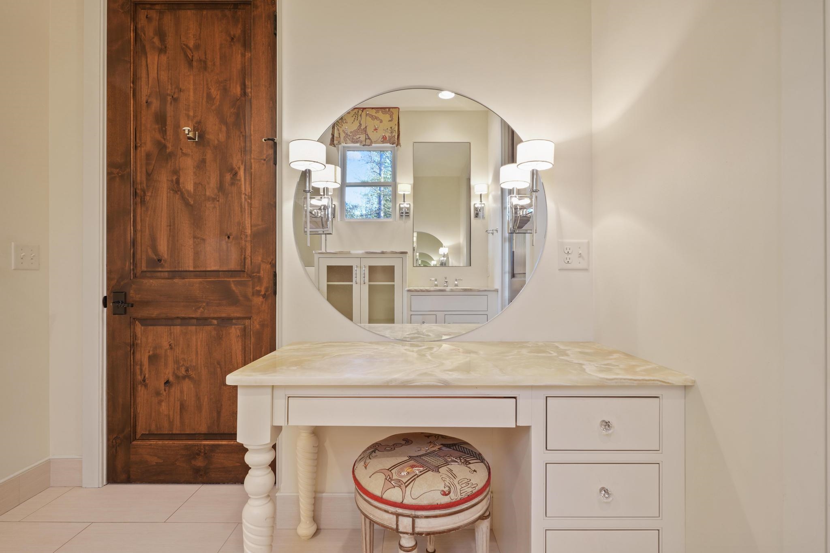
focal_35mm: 17
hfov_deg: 93.5
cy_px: 276
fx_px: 391
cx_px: 415
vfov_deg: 70.6
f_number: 8
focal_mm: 11.3
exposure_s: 3.2
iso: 100
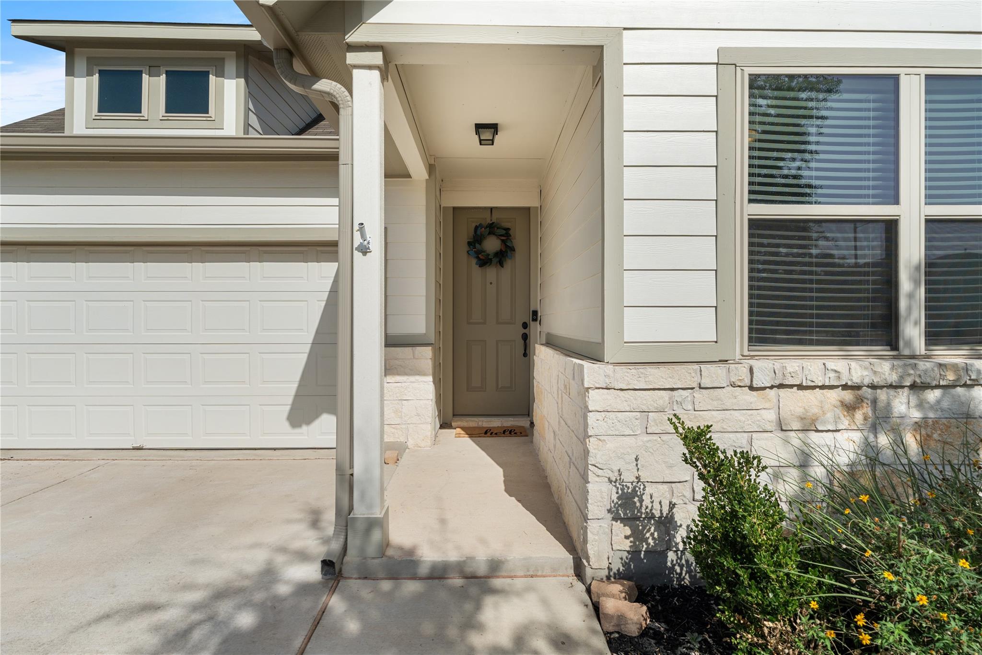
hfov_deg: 86.9
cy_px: 328
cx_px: 491
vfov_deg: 64.5
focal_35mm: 19
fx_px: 518
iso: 320
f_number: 8
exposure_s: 1/800
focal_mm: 19
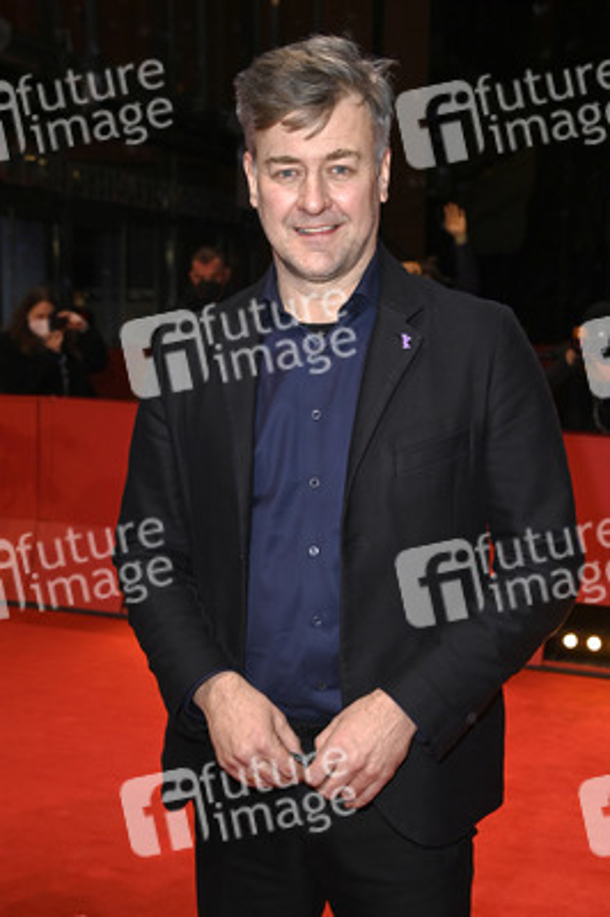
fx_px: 1273
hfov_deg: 26.9
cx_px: 305
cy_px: 458
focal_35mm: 50
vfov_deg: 39.6
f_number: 5.6
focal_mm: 50
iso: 800
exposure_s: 1/200
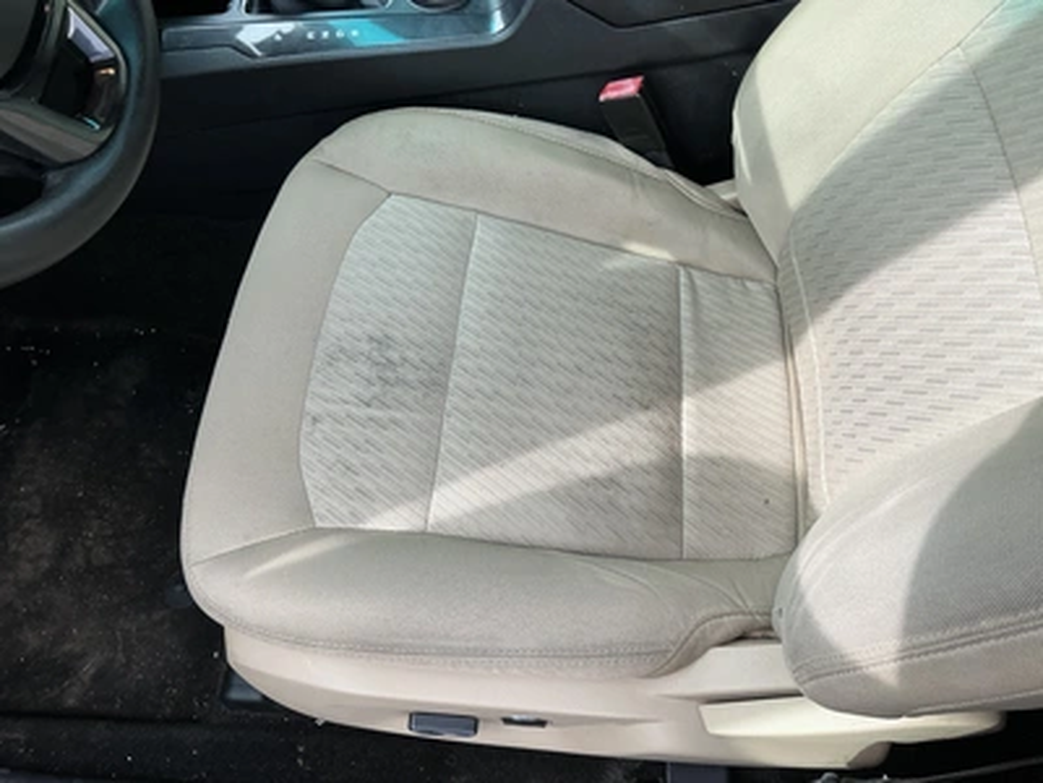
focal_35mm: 28
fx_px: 844
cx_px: 522
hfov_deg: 63.4
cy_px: 392
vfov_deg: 49.7
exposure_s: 1/180
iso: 20
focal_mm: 3
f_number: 1.8
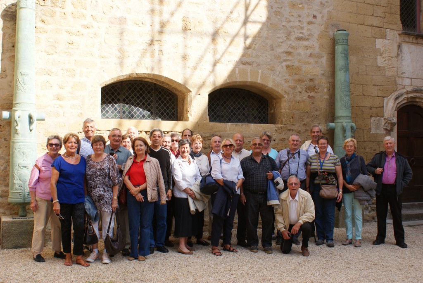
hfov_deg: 46.4
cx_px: 212
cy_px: 142
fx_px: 494
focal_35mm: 42
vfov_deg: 32.0
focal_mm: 28
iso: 100
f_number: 11
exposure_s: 1/80
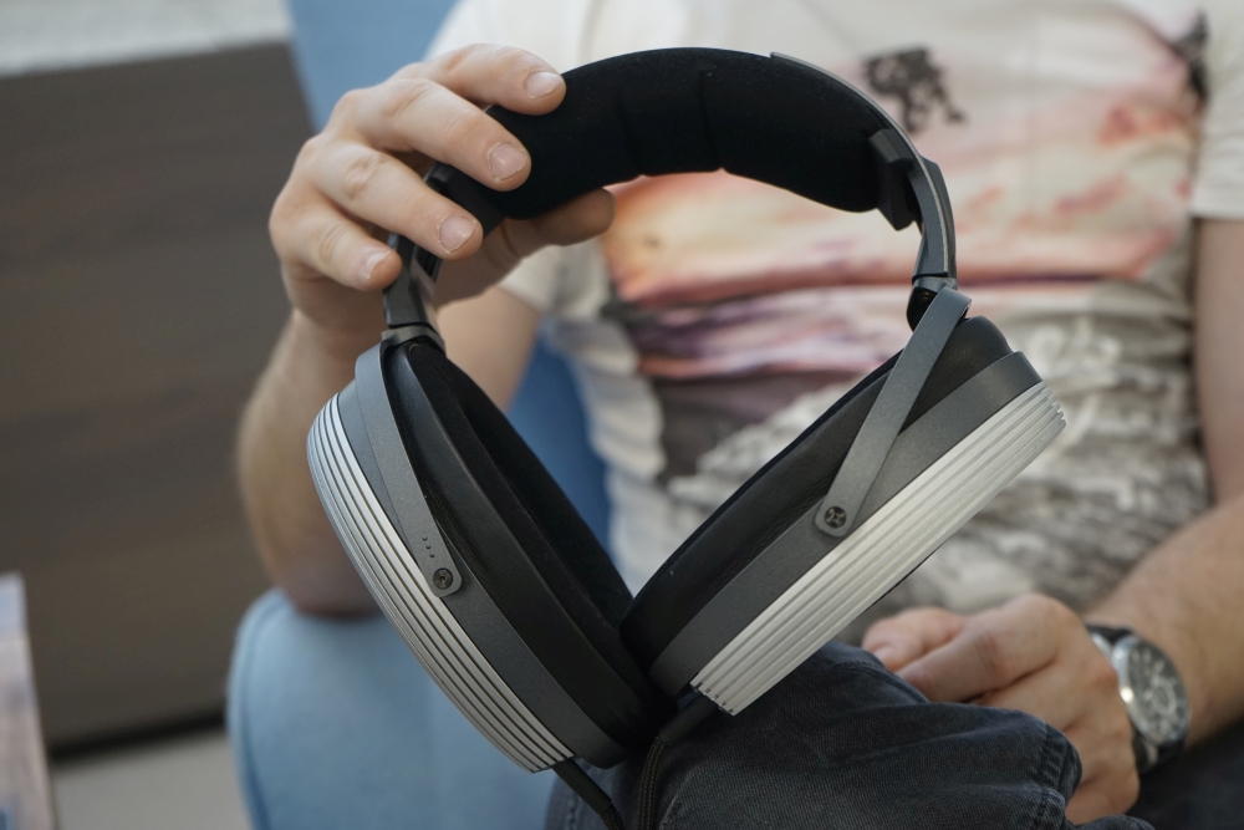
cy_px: 415
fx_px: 2004
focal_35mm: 58
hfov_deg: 34.5
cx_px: 622
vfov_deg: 23.4
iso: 1250
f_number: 5
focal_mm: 58
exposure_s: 1/160
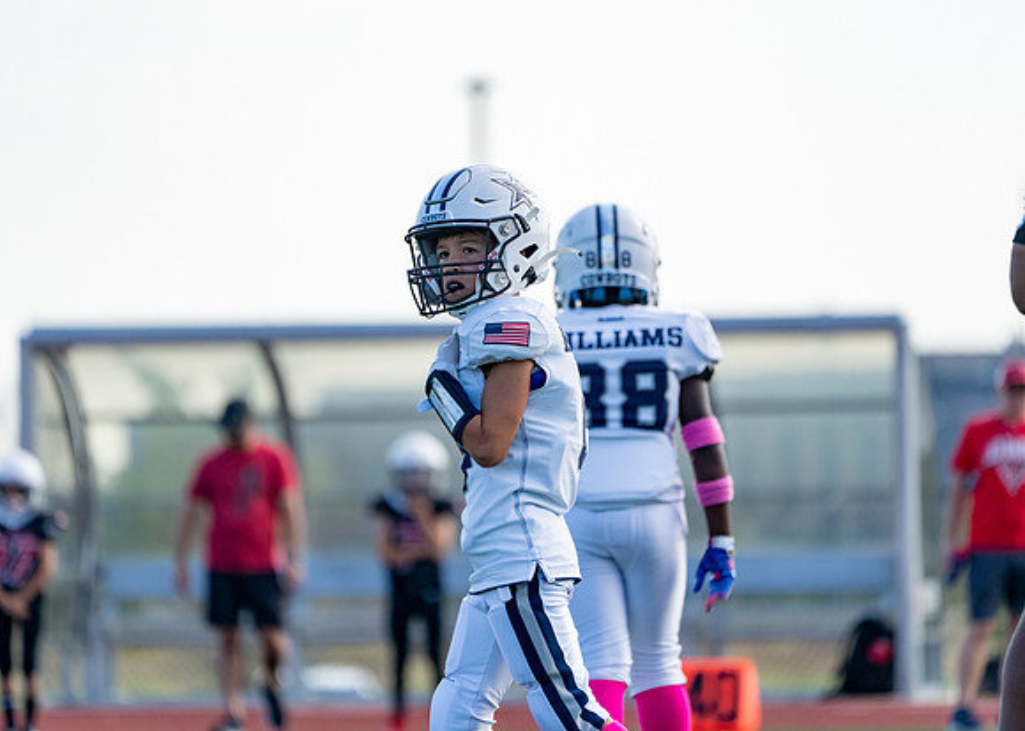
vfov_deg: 3.4
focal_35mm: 419
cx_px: 512
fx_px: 12199
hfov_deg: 4.8
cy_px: 366
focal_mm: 400
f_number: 5.6
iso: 500
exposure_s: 1/1250
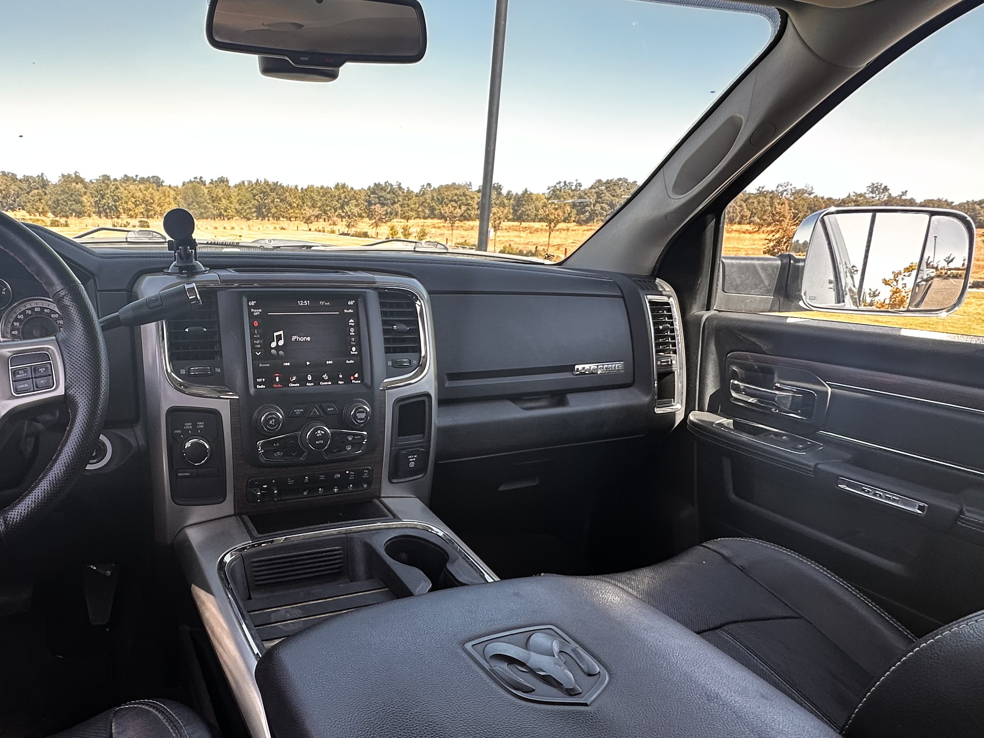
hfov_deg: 69.7
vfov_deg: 56.5
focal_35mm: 24
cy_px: 429
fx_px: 682
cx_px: 333
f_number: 2.2
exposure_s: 1/124
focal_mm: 2.22
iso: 40
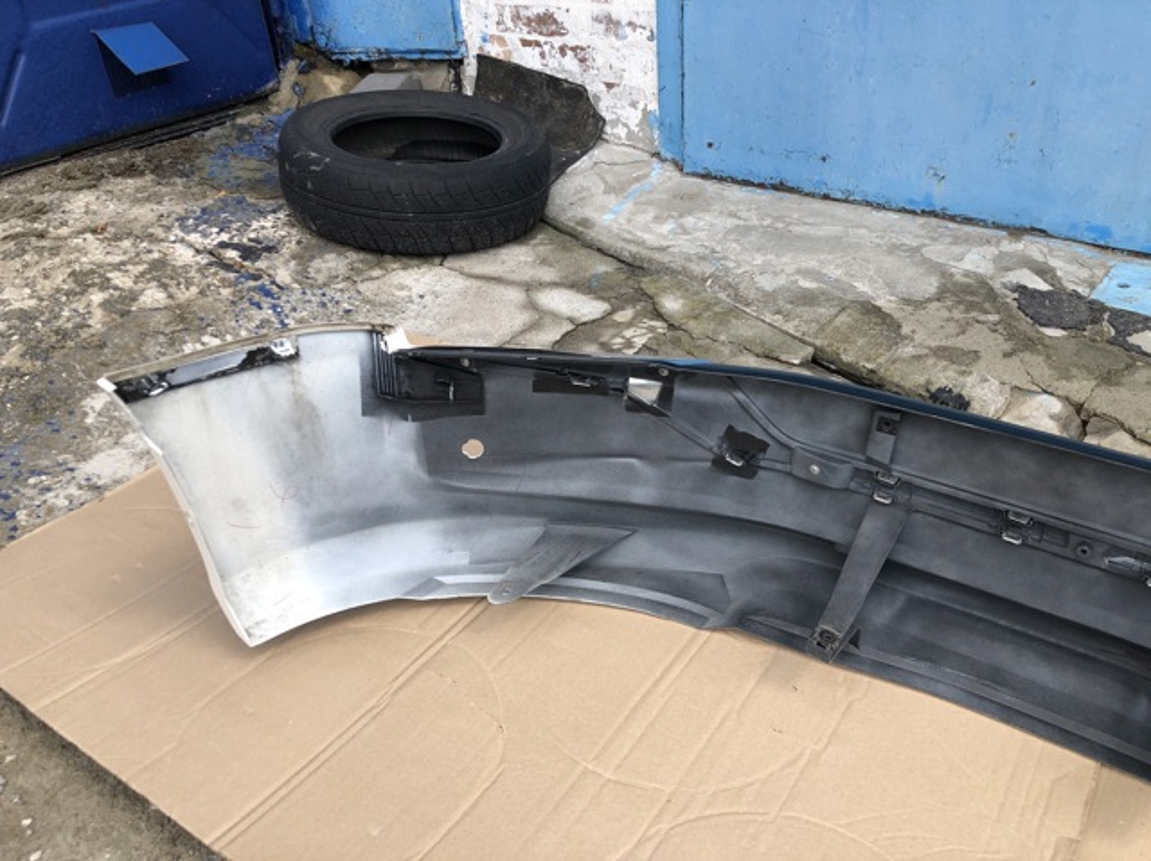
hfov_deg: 63.5
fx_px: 930
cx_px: 576
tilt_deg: -35.5
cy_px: 430
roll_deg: +5.0
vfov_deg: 49.7
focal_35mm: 28
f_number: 1.8
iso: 20
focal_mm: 4
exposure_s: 1/437
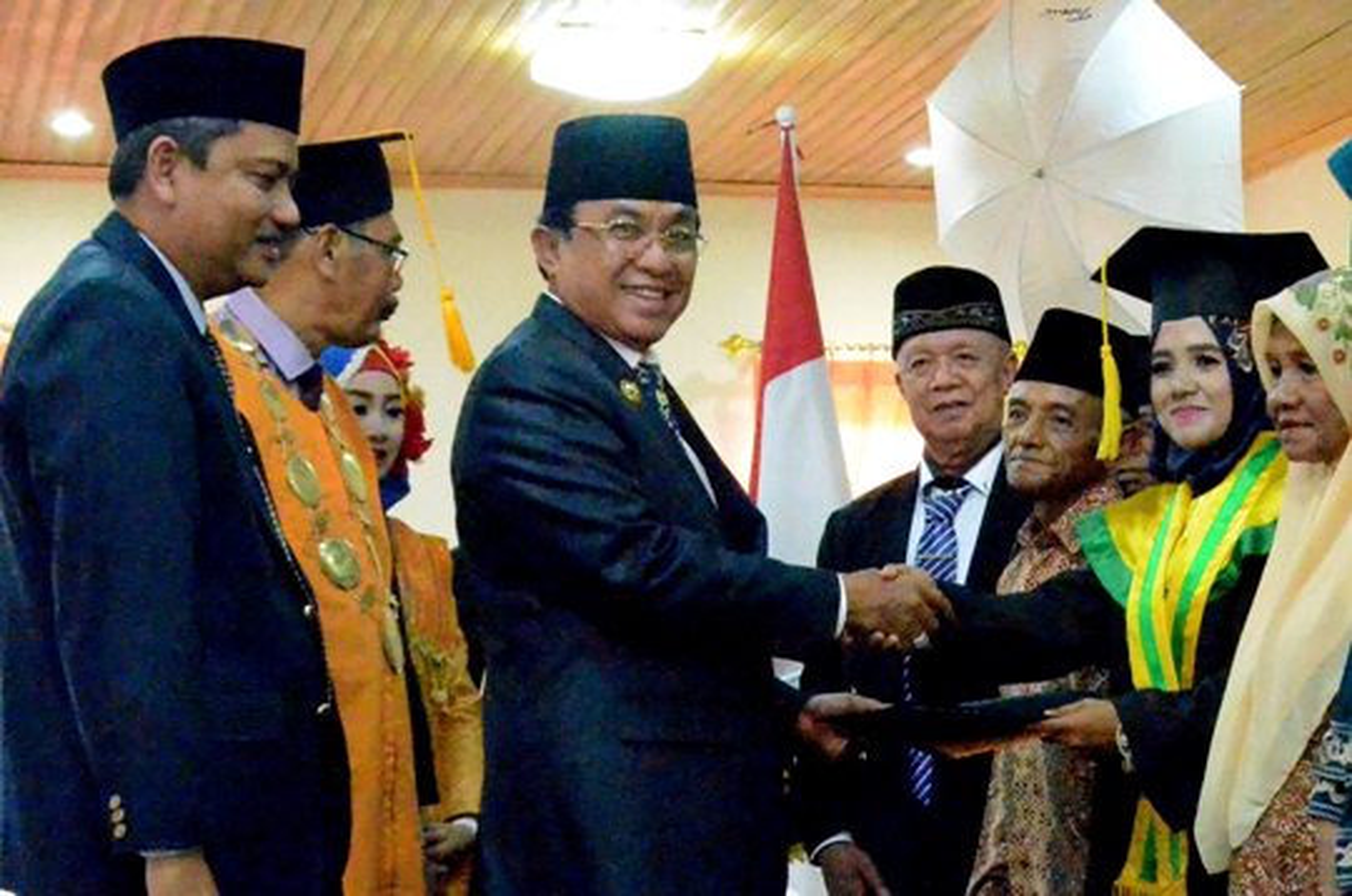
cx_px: 676
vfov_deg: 28.0
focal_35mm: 48
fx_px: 1799
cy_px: 448
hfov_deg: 41.2
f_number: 6.3
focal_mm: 32
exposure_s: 1/400
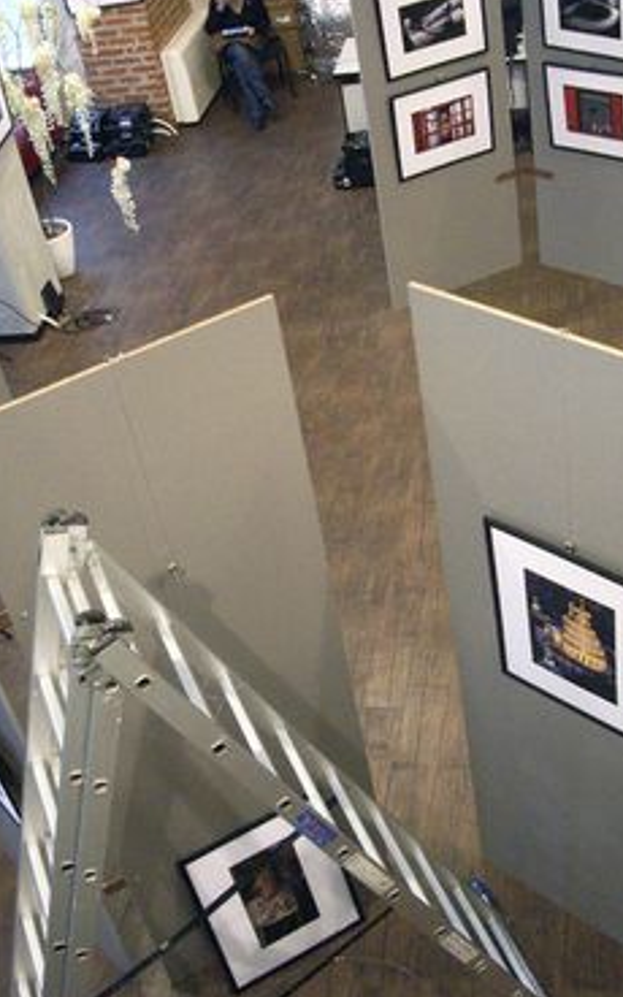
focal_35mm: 47
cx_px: 317
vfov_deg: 42.6
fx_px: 1277
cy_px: 439
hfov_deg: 27.4
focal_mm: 5.8
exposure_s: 1/20
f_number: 2.6
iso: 320
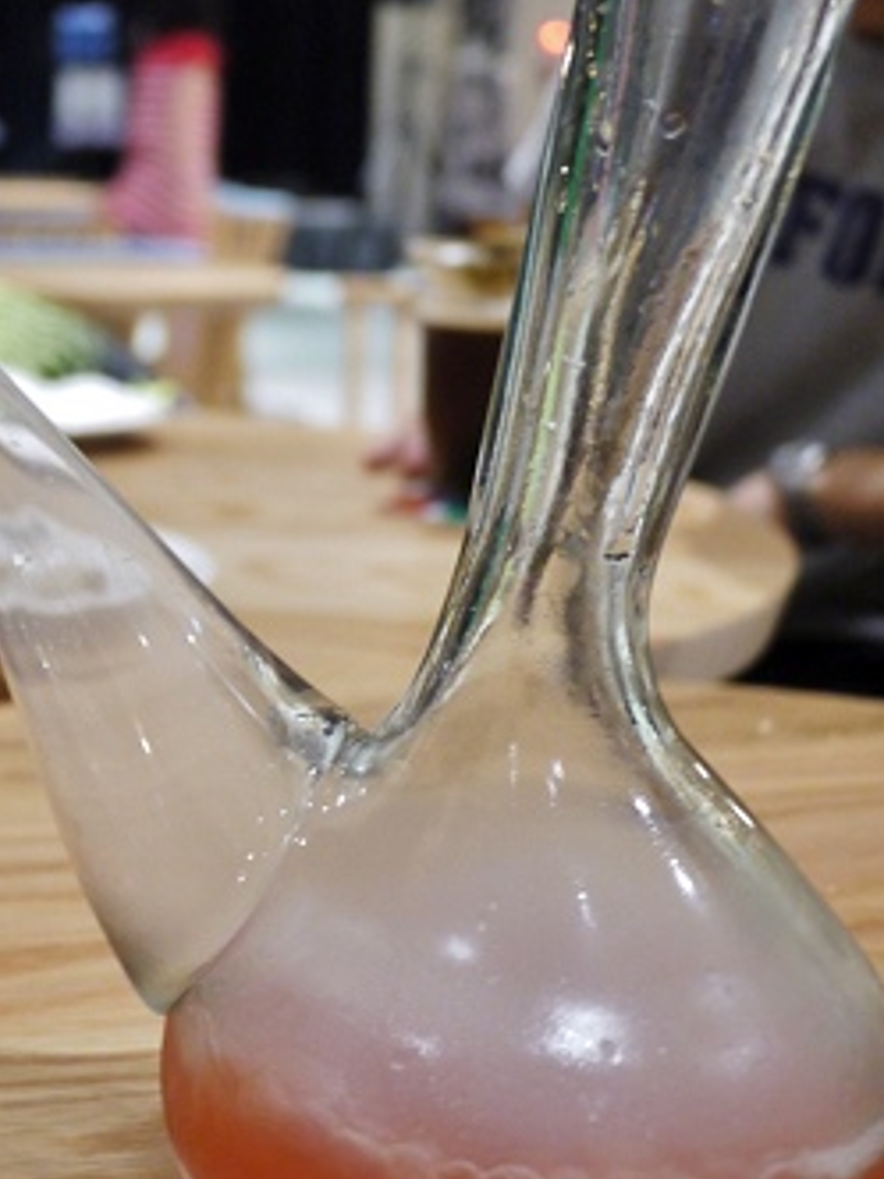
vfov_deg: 35.4
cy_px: 476
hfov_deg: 26.2
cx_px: 107
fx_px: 1839
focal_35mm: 54
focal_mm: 14
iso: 400
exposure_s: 1/8
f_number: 2.5
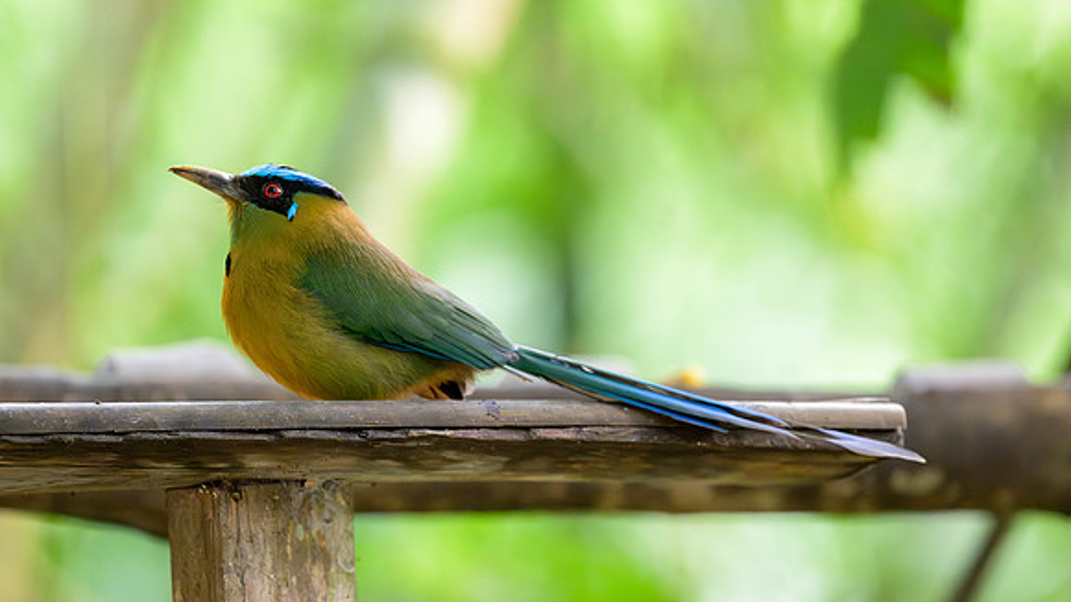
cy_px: 321
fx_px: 13897
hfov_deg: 4.4
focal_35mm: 489
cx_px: 515
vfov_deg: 2.5
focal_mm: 400
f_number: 3.2
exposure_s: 1/160
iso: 8000
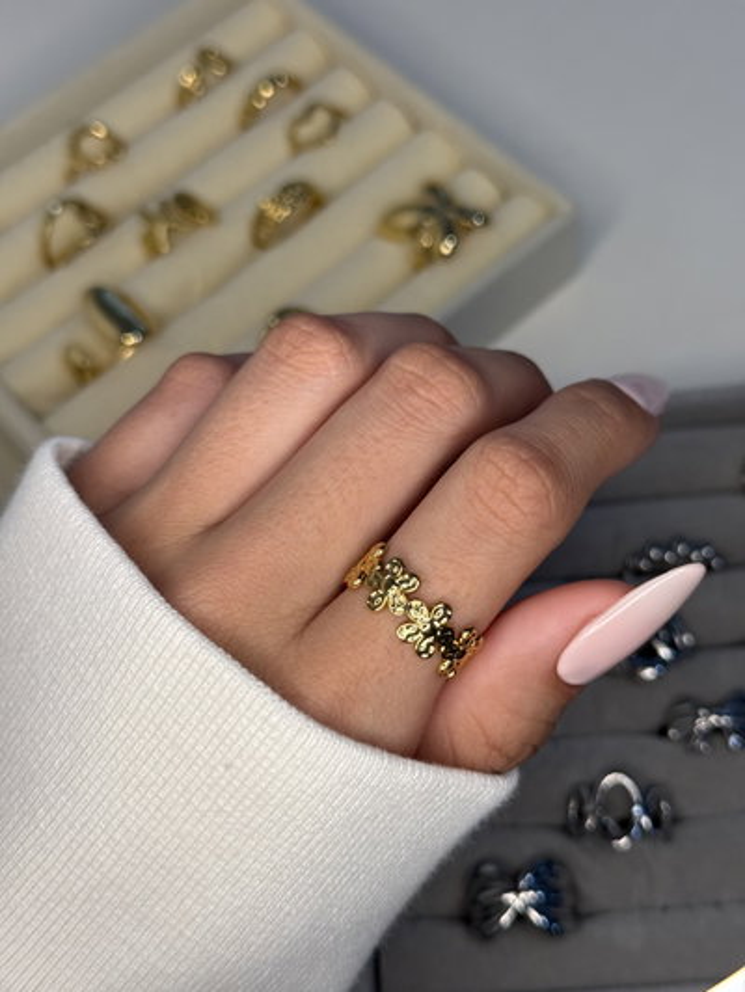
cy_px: 496
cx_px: 372
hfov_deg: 30.3
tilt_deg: -60.2
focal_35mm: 48
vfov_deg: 39.6
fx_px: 1377
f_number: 1.78
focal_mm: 6.76
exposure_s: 1/119
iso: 80
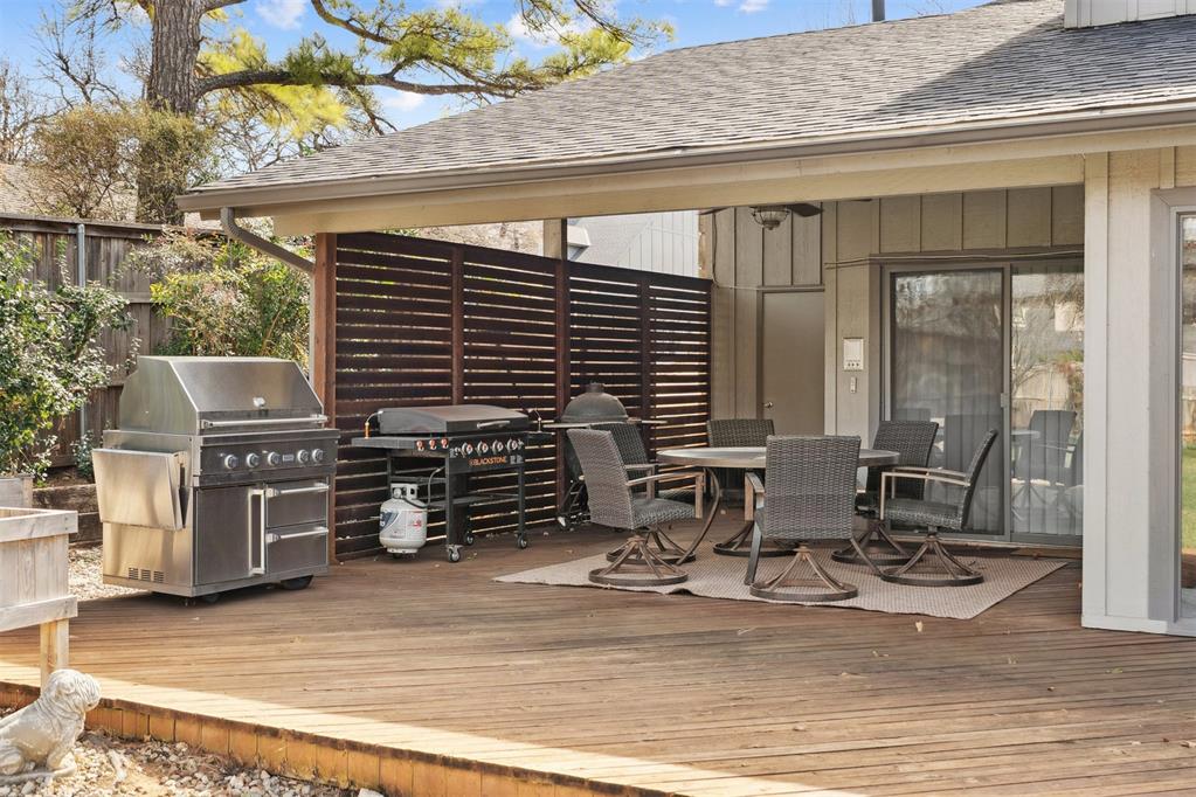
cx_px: 598
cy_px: 398
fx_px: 1395
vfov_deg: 31.9
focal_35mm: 42
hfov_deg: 46.4
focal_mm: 28
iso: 200
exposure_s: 1/800
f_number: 4.5
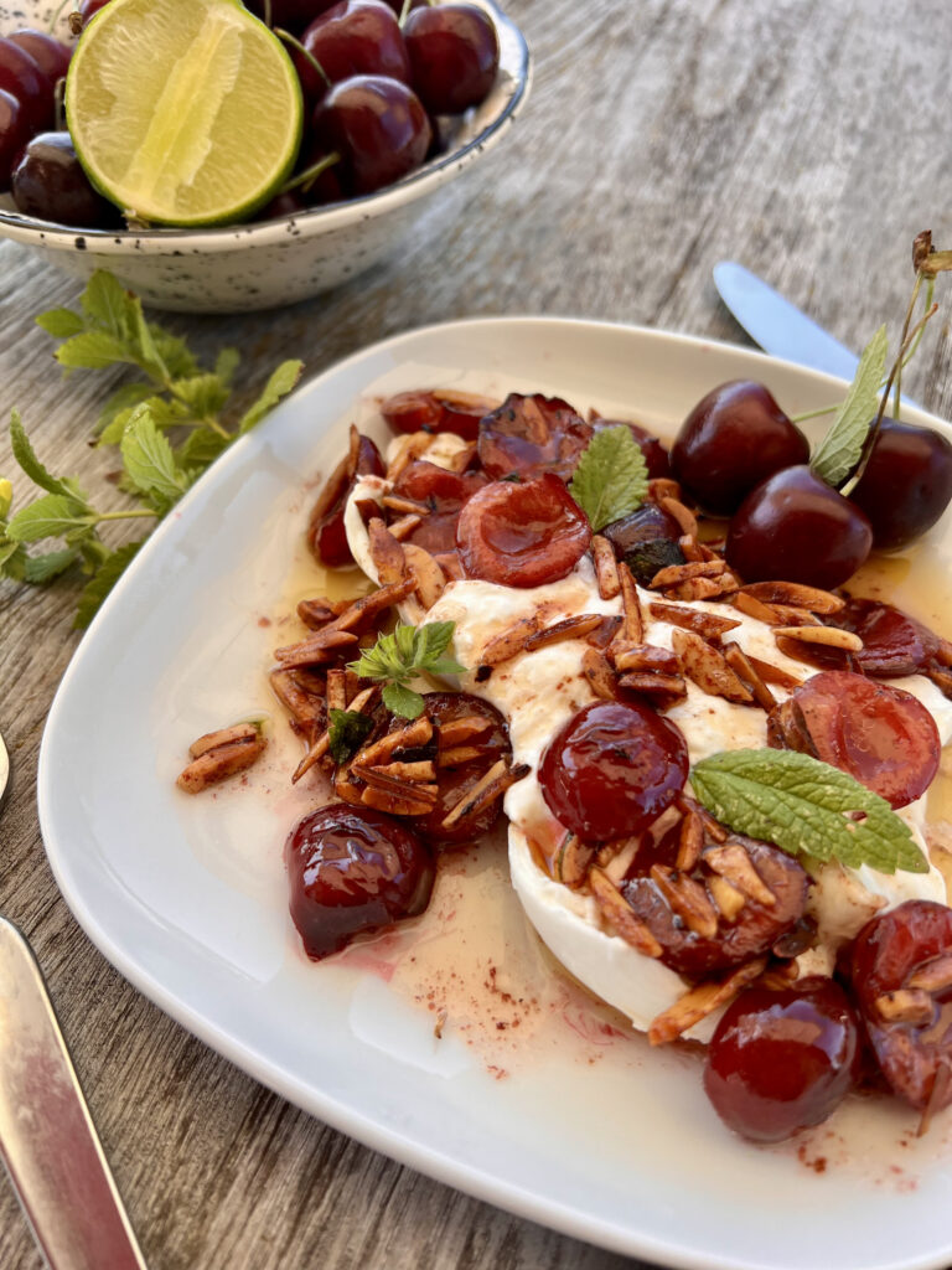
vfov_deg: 67.3
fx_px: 953
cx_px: 476
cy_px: 635
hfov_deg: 53.1
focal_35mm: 26
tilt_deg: -53.8
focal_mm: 5.7
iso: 50
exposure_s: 1/639
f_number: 1.5
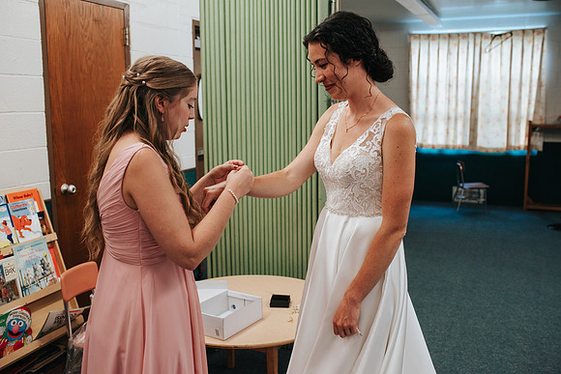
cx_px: 285
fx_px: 555
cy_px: 187
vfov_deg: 37.3
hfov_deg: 53.6
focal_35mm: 36
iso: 800
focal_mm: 35
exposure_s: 1/125
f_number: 3.2
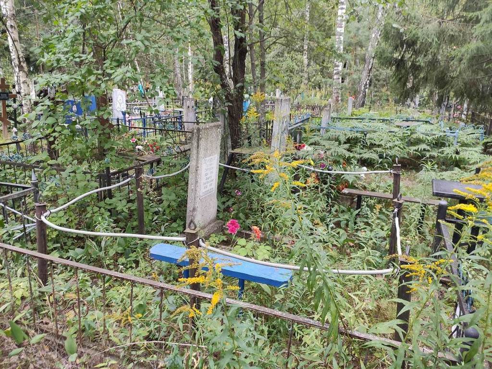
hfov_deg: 67.3
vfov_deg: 53.1
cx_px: 246
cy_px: 184
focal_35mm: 26
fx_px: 370
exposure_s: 1/60
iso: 219
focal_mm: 4.77
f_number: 1.75
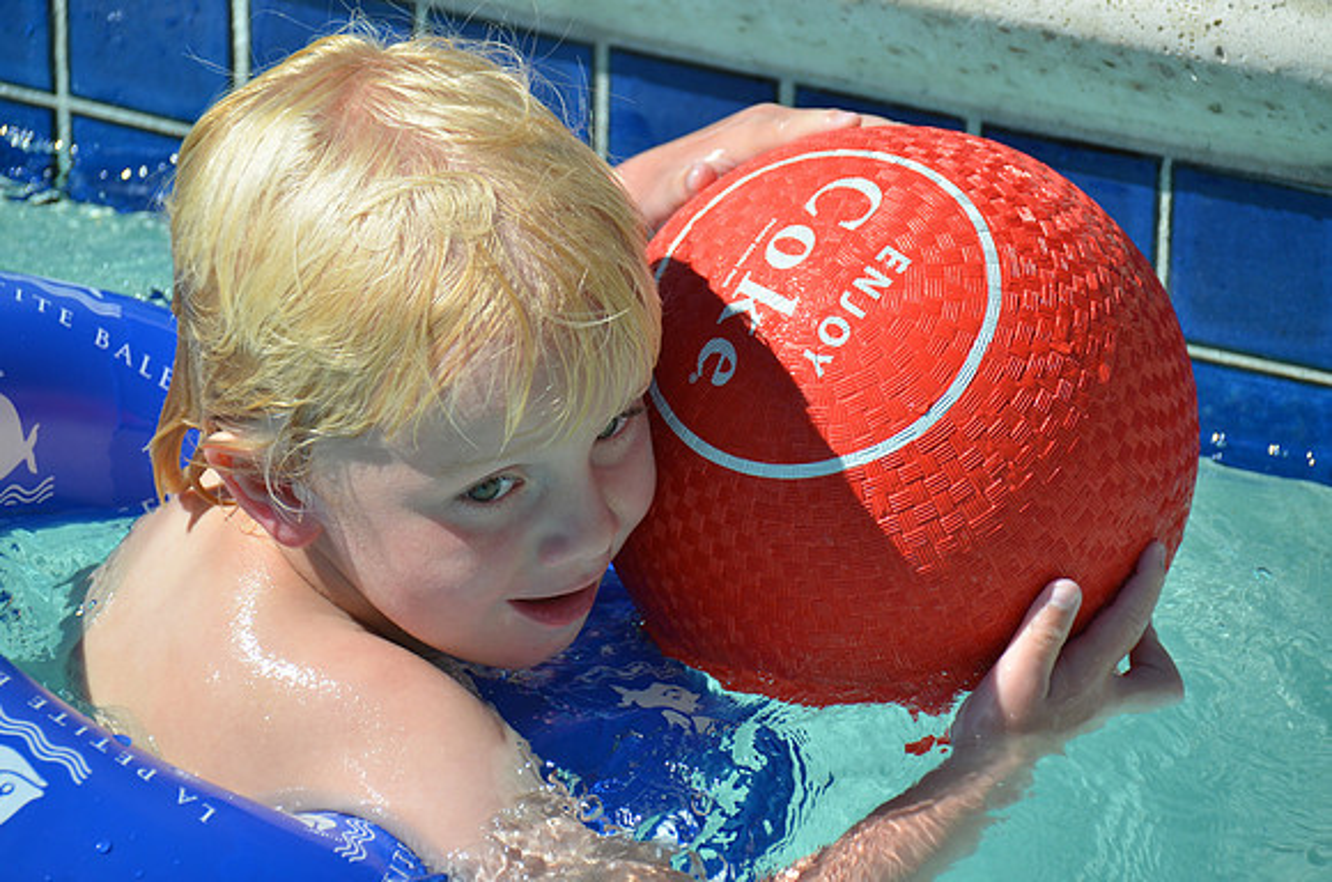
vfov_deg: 4.6
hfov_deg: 6.9
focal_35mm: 300
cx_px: 666
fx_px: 11076
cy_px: 441
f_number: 6.3
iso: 400
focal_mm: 200
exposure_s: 1/1600
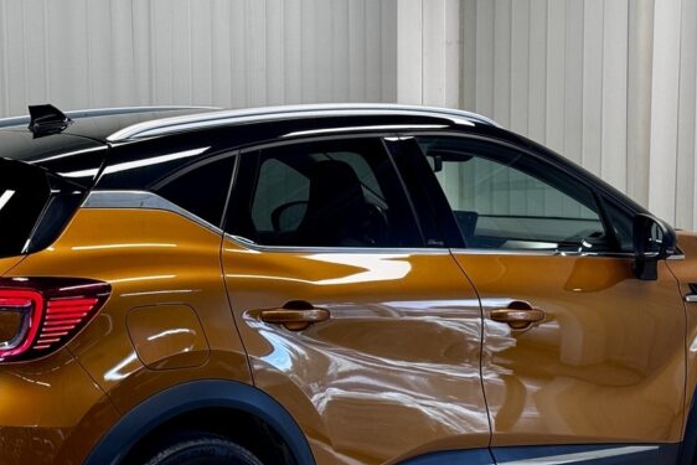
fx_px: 1762
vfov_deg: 15.0
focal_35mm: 91
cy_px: 296
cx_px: 279
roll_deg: +0.2
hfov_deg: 22.3
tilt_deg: -6.1
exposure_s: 1/100
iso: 100
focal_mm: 6.76
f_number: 1.78
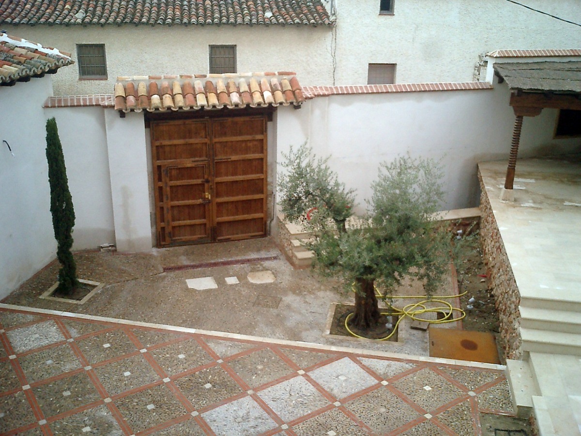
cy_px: 218
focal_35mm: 36
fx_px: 604
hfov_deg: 51.4
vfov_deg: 39.7
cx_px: 290
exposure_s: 1/320
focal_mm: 7.5
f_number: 3.2
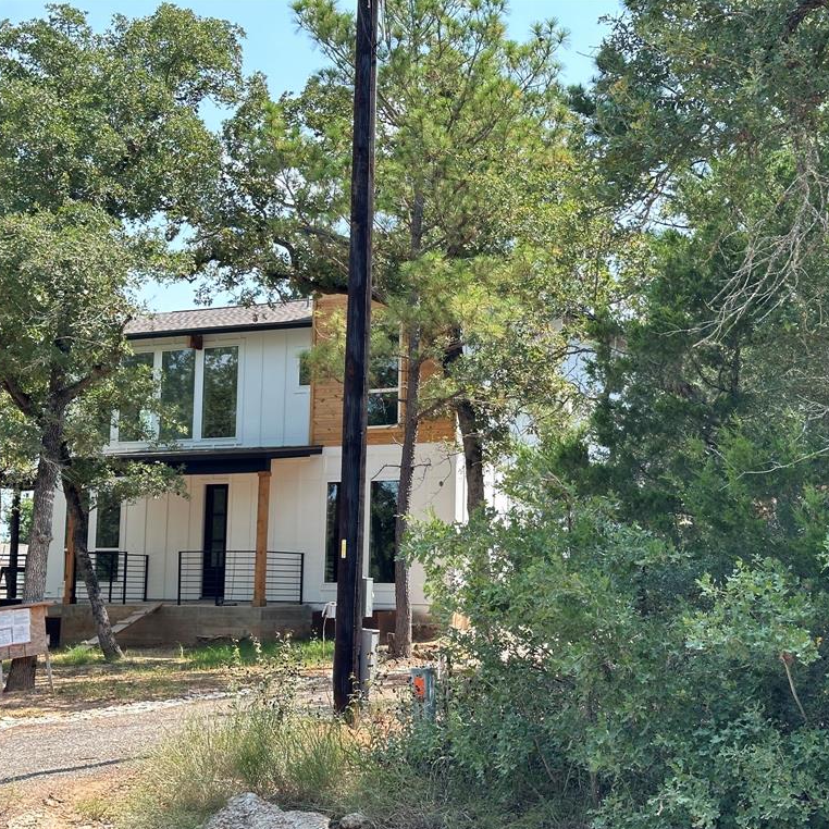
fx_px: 1544
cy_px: 416
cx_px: 458
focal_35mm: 57
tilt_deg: +7.1
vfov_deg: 30.0
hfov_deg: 30.0
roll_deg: -1.3
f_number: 1.78
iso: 64
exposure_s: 1/980
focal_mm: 6.86
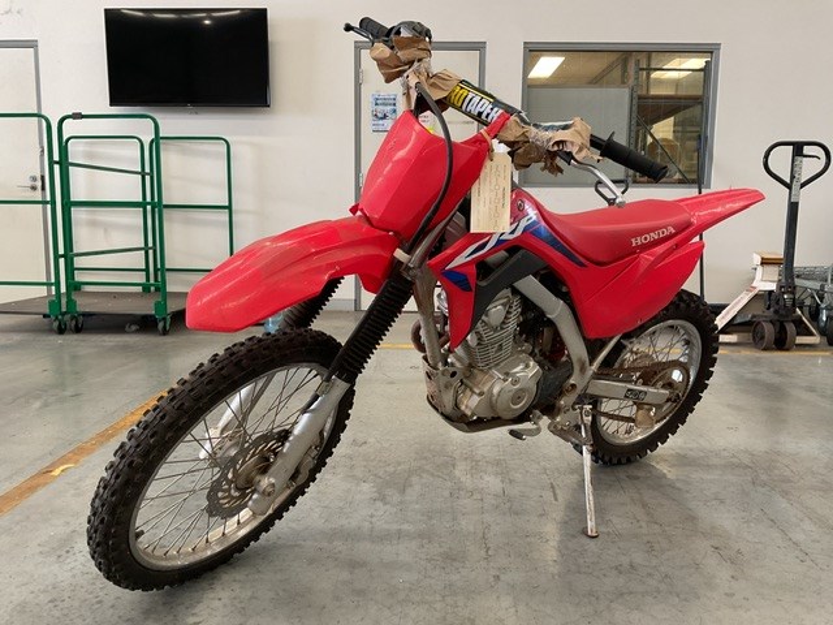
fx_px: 698
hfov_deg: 61.7
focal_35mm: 29
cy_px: 312
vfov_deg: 48.2
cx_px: 416
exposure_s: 1/50
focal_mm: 3
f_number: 1.8
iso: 64
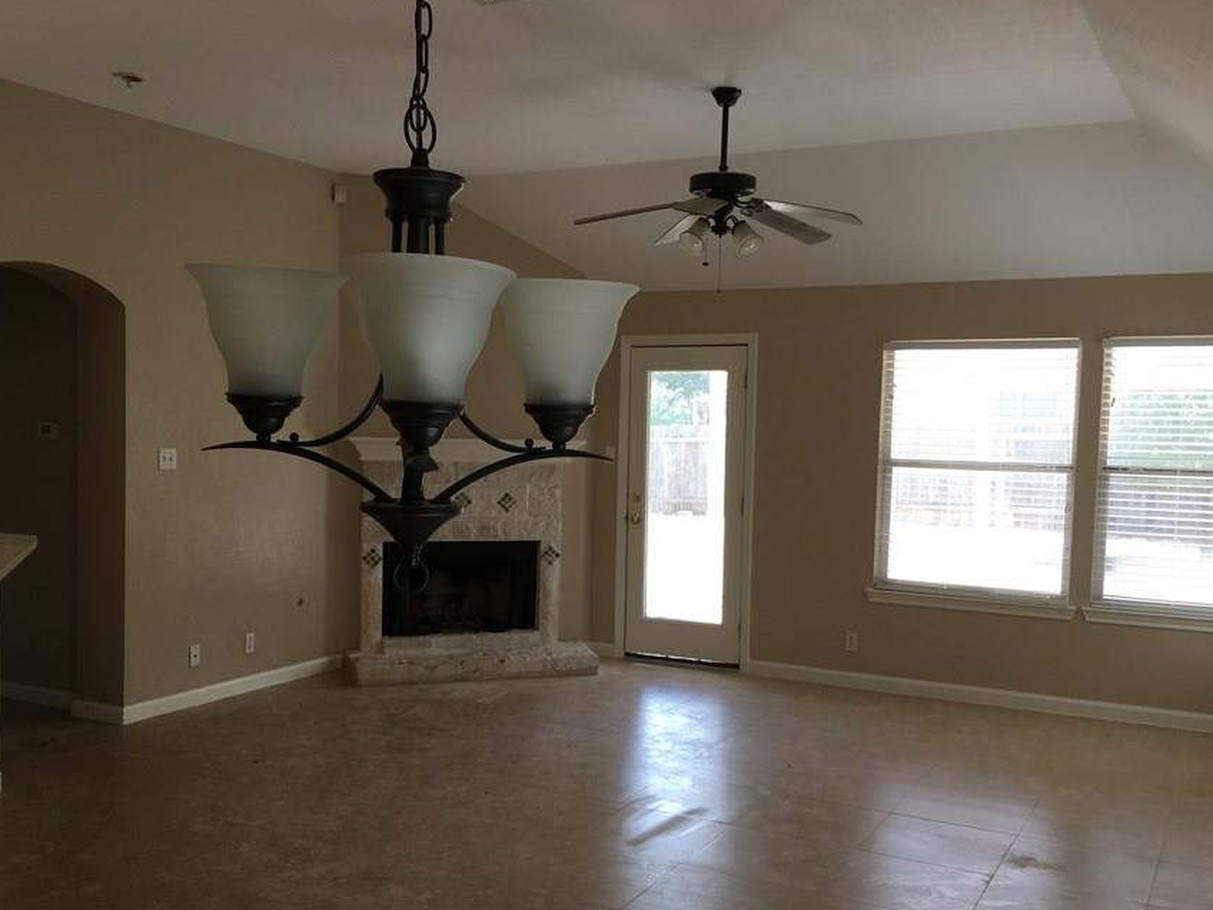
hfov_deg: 52.6
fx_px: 1226
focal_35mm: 35
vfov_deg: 40.7
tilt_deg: -3.5
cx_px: 599
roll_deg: -1.5
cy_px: 486
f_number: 2.2
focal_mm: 4.15
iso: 32
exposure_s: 1/120
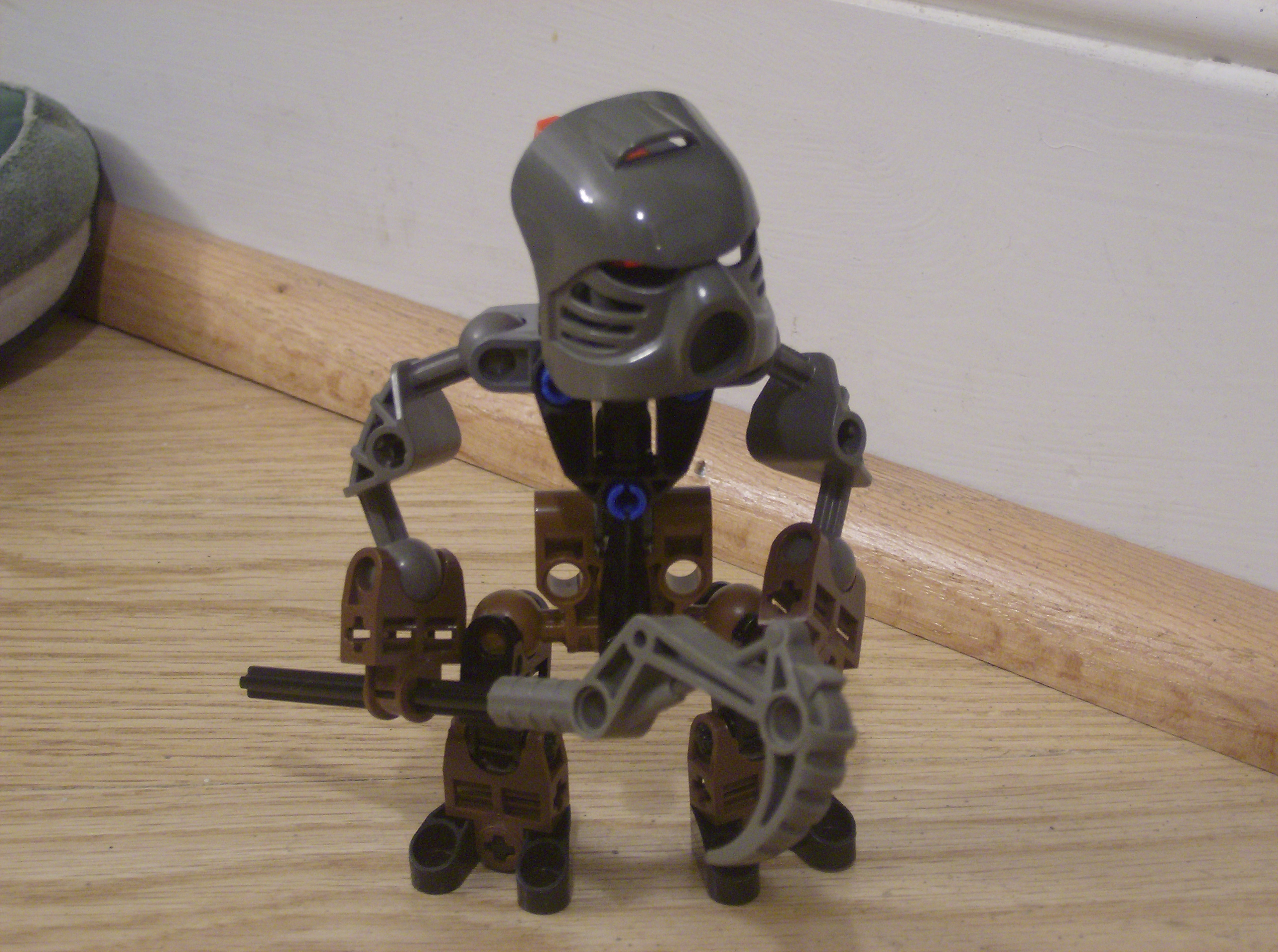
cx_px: 639
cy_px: 476
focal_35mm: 70
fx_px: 2579
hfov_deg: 27.8
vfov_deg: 20.9
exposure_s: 1/5
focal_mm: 11.6
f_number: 3.7
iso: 200
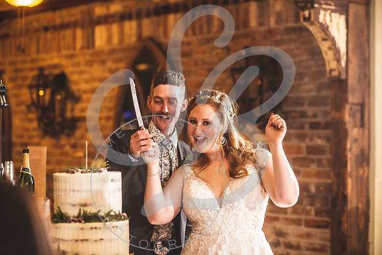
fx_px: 923
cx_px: 189
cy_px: 128
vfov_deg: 15.7
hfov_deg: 23.4
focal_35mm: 87
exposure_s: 1/160
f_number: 2.8
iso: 1250
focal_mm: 85
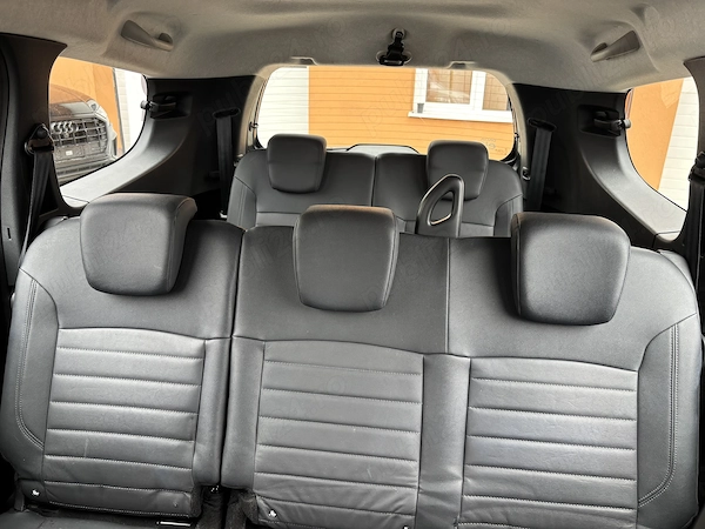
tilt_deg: -19.9
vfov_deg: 53.1
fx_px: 530
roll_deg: -2.8
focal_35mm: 26
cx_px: 352
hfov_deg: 67.3
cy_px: 264
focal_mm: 5.96
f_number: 1.6
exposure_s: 1/121
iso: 100
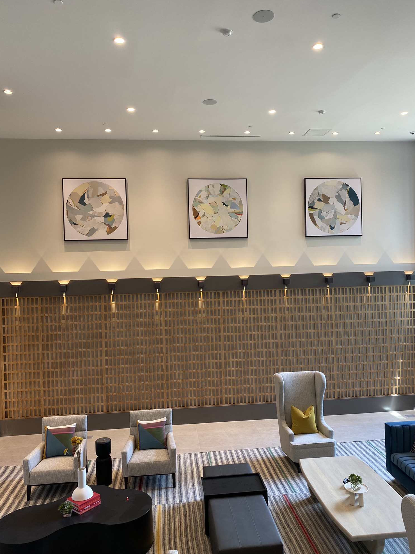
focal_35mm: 27
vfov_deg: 65.3
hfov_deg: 51.4
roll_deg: +1.7
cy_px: 275
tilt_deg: -0.5
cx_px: 210
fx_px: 432
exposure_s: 1/60
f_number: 1.8
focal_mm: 4.25
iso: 64
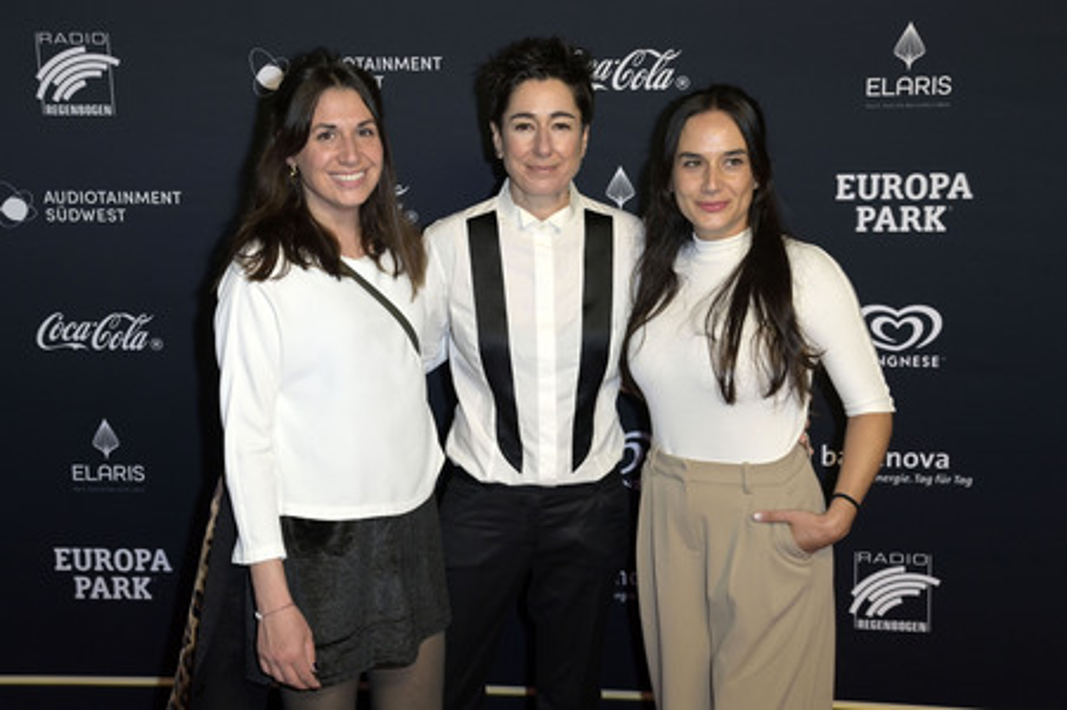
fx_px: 1422
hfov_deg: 41.1
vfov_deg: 28.0
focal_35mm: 48
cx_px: 534
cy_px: 355
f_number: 5.6
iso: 800
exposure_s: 1/250
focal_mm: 48
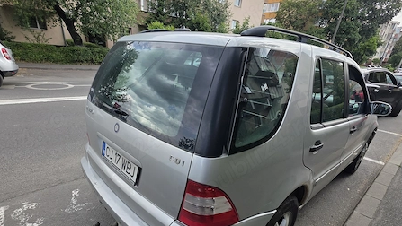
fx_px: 203
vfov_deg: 56.1
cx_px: 196
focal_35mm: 19
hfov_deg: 89.5
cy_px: 164
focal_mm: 2.2
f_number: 1.9
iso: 40
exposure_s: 1/675
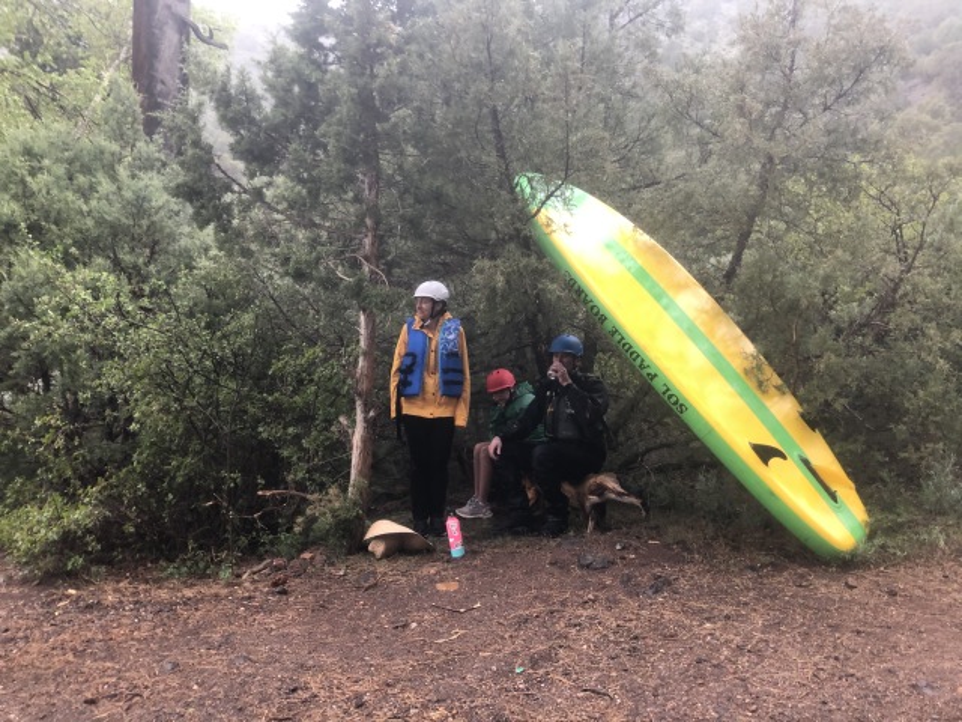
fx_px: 778
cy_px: 361
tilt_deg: +0.2
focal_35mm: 28
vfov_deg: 49.7
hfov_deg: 63.4
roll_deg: -1.8
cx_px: 481
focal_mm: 3.99
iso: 40
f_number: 1.8
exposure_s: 1/30
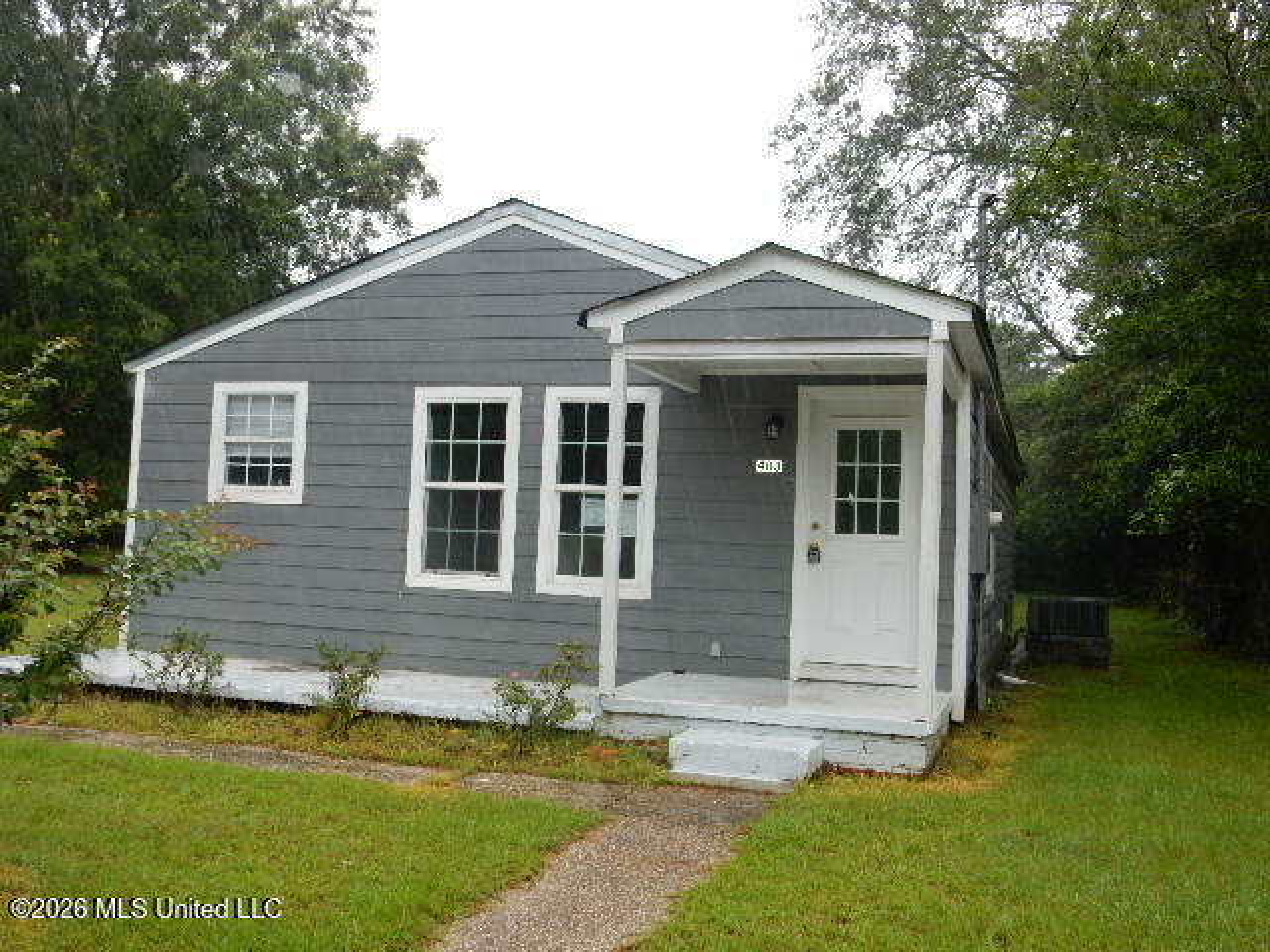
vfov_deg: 39.7
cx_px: 635
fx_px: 1321
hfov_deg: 51.4
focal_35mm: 36
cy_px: 476
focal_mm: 6.4
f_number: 4
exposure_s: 1/100
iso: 180
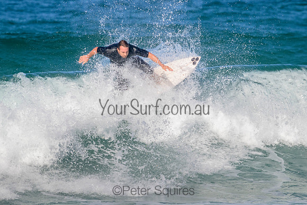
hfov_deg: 1.9
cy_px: 70
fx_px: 9340
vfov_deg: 1.3
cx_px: 177
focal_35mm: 1095
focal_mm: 800
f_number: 11
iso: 1250
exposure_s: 1/2000
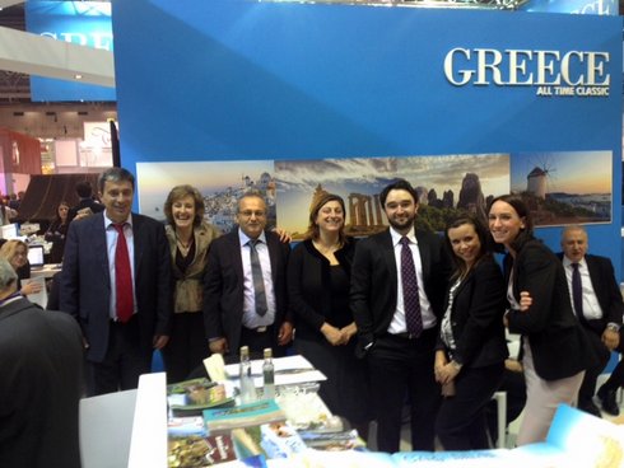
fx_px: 631
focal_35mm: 35
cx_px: 312
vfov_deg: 40.7
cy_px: 234
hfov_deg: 52.6
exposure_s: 1/20
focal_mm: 4.28
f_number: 2.4
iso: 64
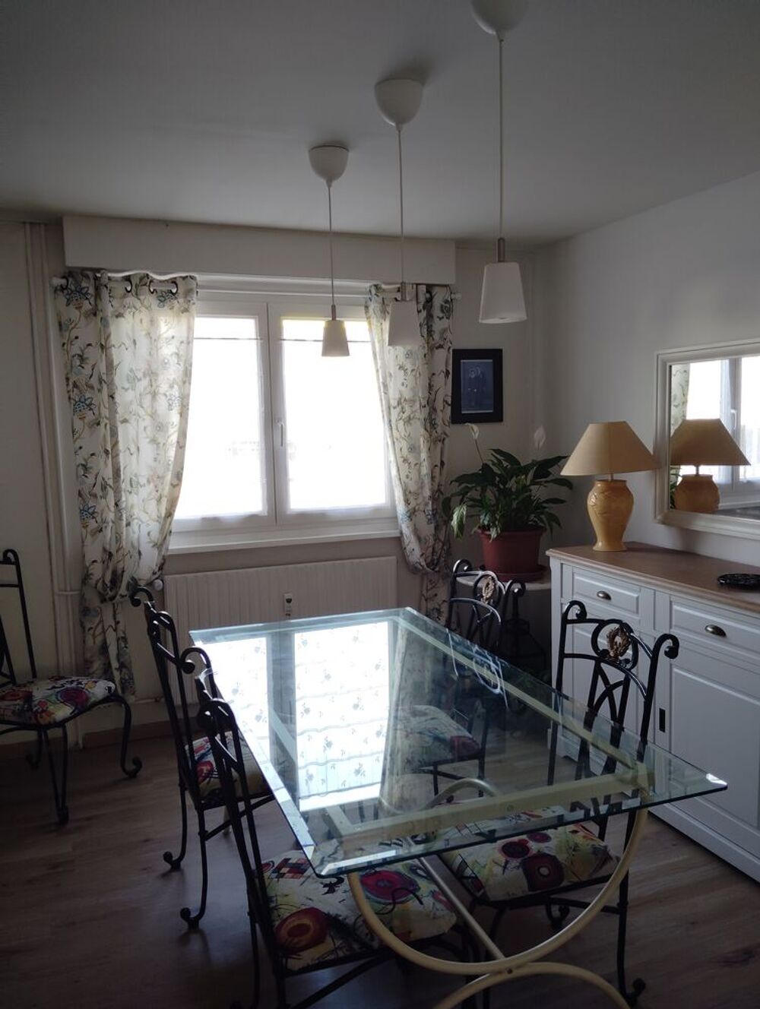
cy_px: 504
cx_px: 380
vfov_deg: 63.4
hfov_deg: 49.9
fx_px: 818
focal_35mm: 28
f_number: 1.8
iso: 305
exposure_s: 1/100
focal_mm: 4.22
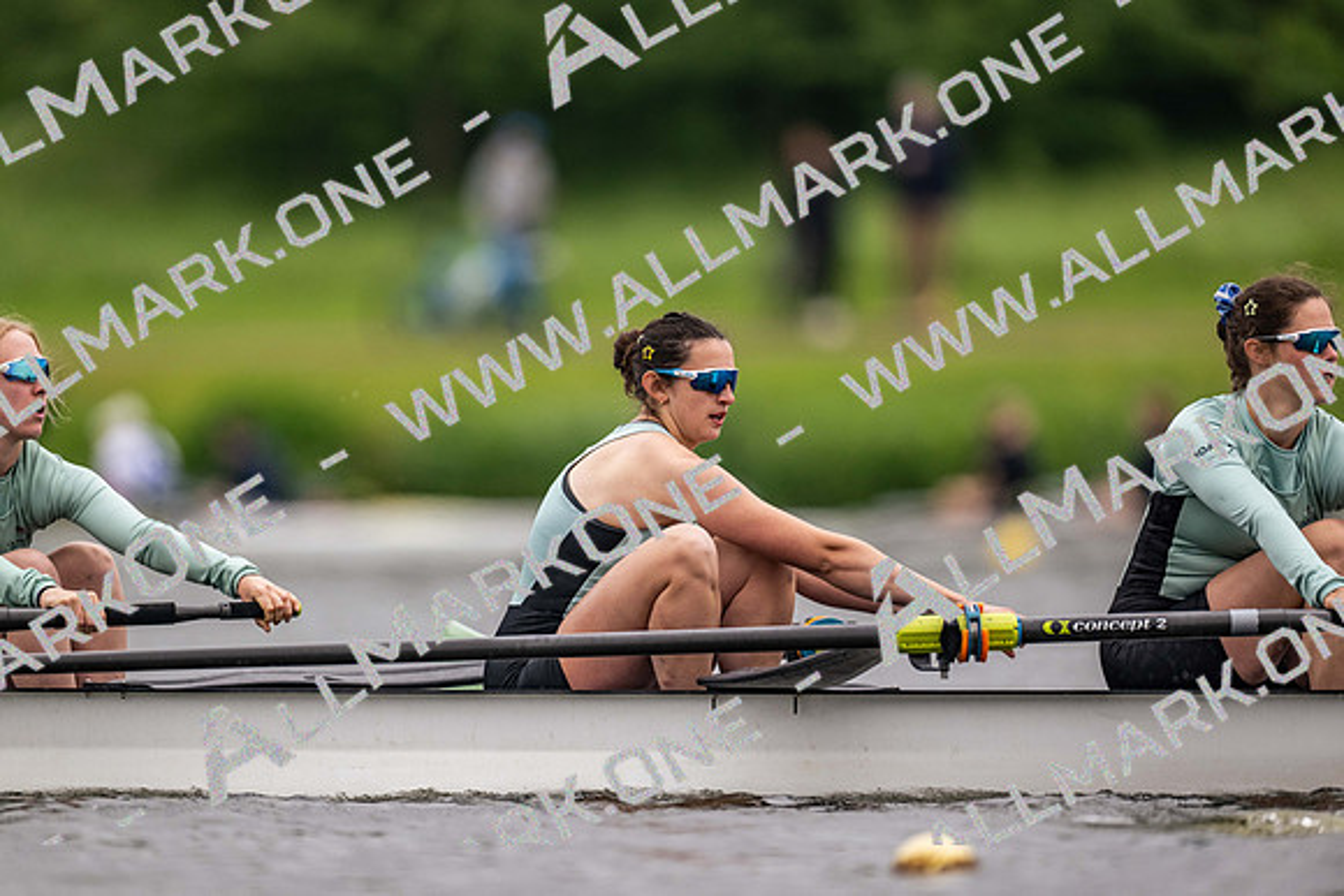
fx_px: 22404
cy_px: 448
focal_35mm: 600
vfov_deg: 2.3
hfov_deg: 3.4
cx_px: 672
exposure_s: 1/2000
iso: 900
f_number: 4
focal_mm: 600
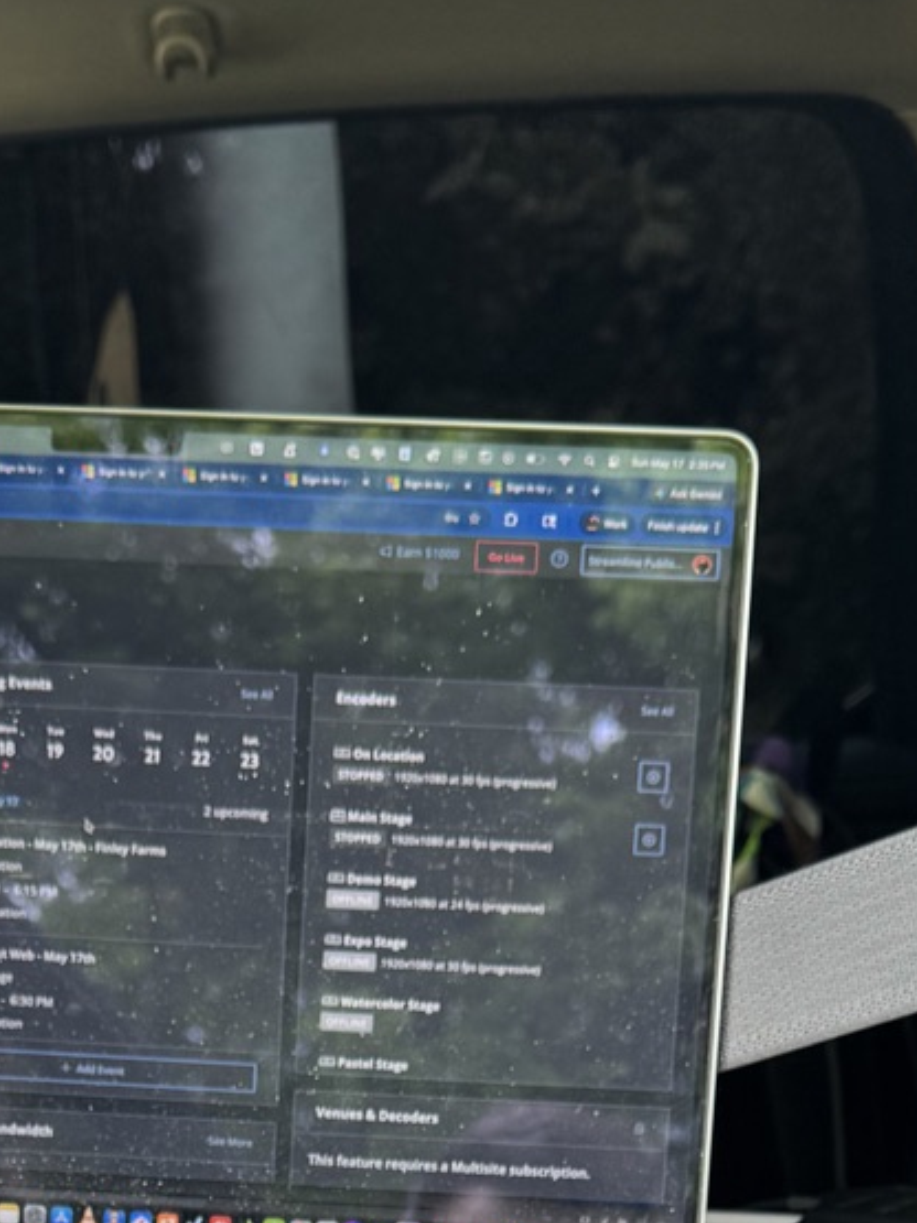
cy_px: 1643
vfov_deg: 22.8
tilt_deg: -20.1
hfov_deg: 19.6
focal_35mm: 75
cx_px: 399
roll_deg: +4.5
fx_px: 2650
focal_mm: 6.76
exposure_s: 1/223
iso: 80
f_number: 1.78
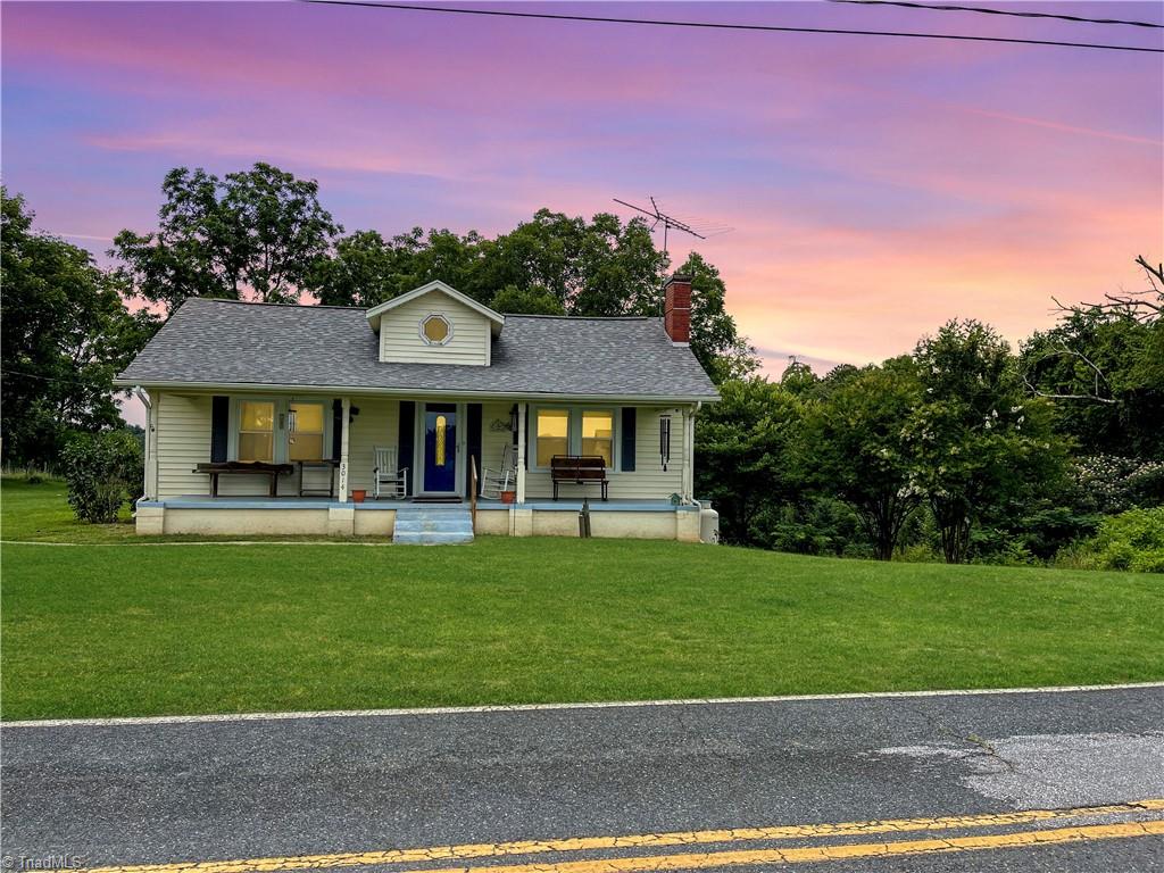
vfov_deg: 53.1
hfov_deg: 67.3
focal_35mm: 26
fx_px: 874
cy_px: 436
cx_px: 582
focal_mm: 5.1
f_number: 1.6
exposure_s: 1/3165
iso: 32
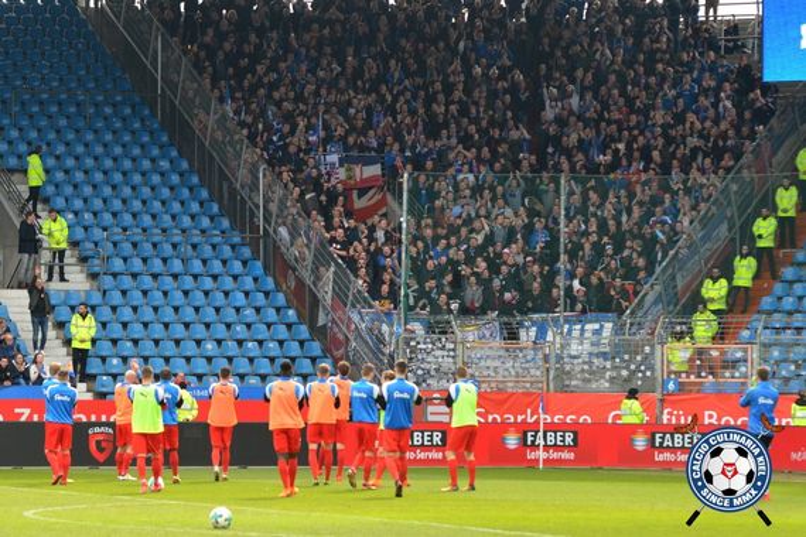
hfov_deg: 13.0
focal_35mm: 158
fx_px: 3526
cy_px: 268
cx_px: 403
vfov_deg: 8.7
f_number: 3.5
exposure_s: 1/1000
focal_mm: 105
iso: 320
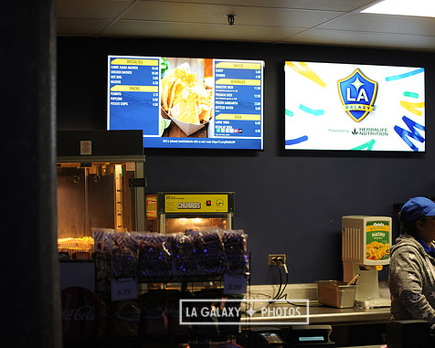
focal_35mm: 80
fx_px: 1030
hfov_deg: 23.8
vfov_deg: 19.2
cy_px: 174
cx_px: 244
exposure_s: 1/200
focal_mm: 70
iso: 1250
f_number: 2.8
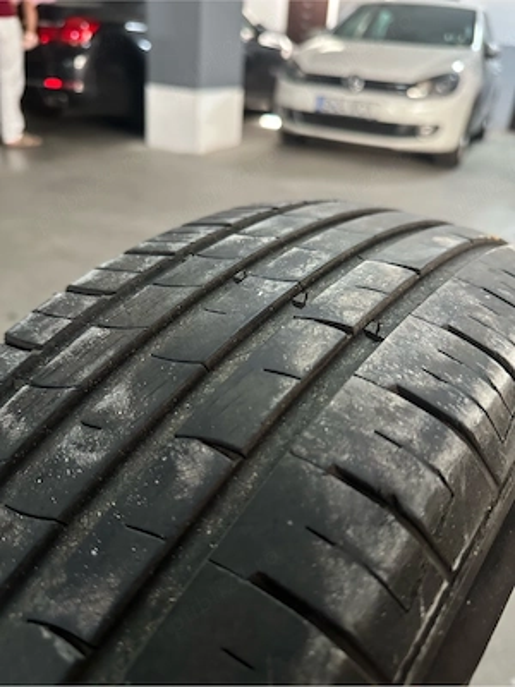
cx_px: 258
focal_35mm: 24
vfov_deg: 71.6
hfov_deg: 56.8
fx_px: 476
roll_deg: -4.4
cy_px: 344
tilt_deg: -29.5
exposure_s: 1/50
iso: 500
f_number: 1.78
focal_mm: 6.86
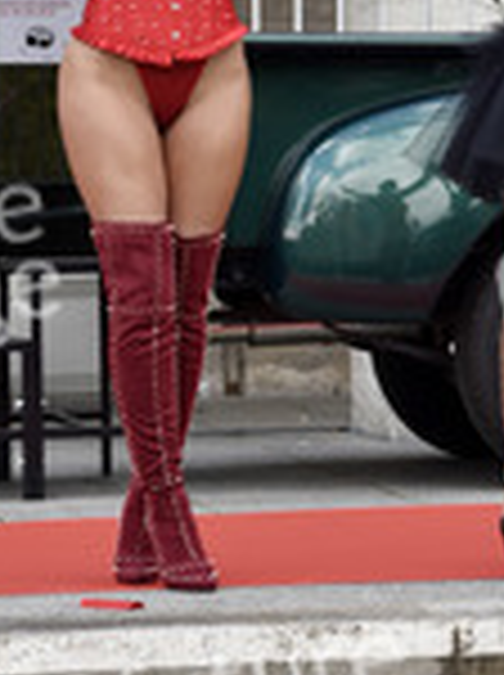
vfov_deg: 9.9
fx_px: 3894
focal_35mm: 200
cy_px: 68
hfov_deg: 7.4
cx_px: 320
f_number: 6.3
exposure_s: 1/200
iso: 280
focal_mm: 78
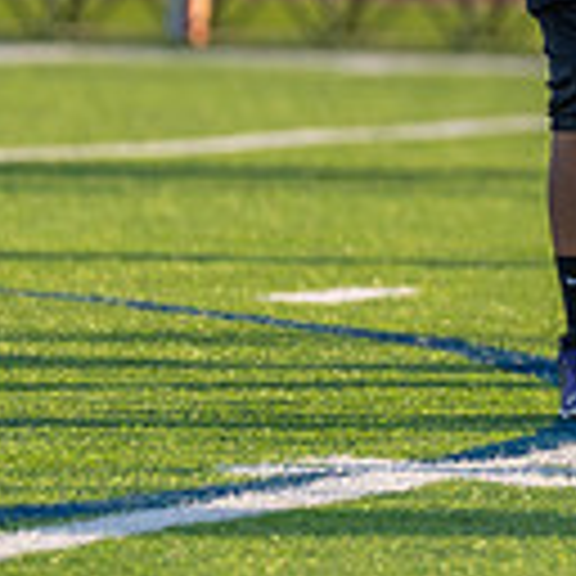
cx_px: 884
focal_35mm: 1104
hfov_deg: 1.6
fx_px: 20784
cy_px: -88
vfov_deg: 1.6
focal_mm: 200
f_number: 2.8
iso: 250
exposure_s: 1/1250
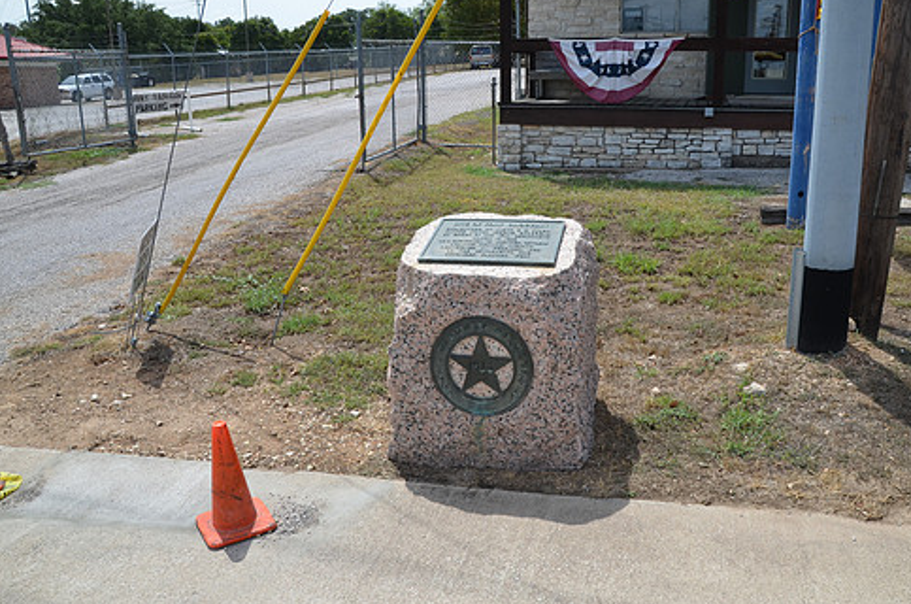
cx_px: 513
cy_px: 276
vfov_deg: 42.6
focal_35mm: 31
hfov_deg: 60.8
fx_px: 773
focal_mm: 17
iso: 200
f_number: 7.1
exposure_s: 1/200
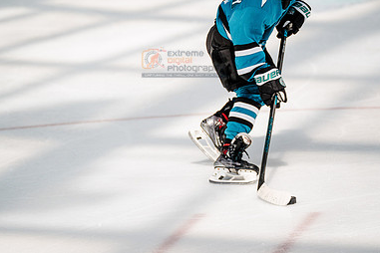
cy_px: 62
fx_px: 2670
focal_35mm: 253
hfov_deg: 8.1
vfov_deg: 5.4
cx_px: 185
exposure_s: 1/4000
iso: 1250
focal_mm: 166
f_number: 3.2
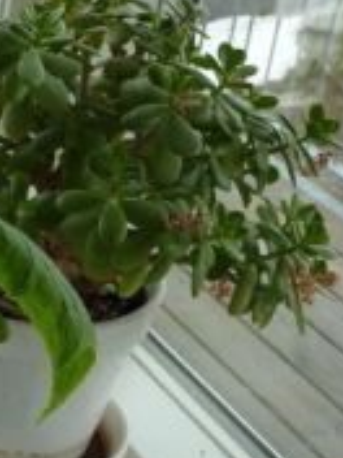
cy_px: 190
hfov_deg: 13.6
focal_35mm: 102
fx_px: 1348
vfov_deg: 19.2
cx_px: -182
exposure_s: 1/60
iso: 80
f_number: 3.4
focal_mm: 5
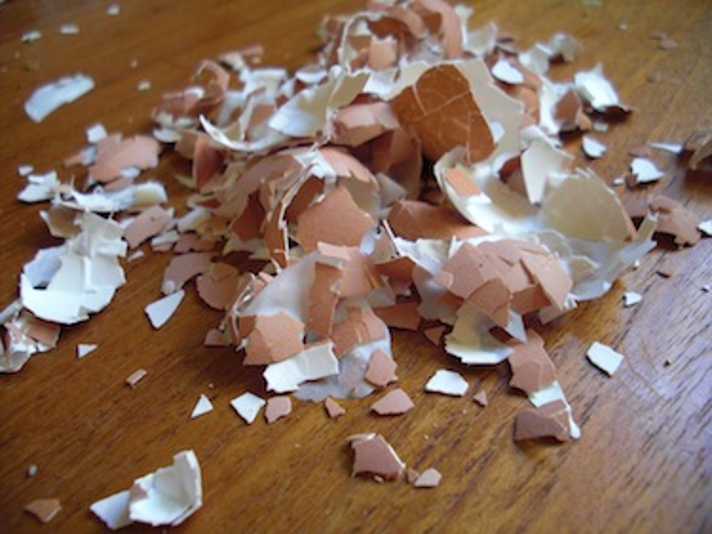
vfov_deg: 39.6
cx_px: 356
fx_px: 740
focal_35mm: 36
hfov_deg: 51.4
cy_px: 267
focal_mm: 6.3
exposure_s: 1/15
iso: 200
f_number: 2.8
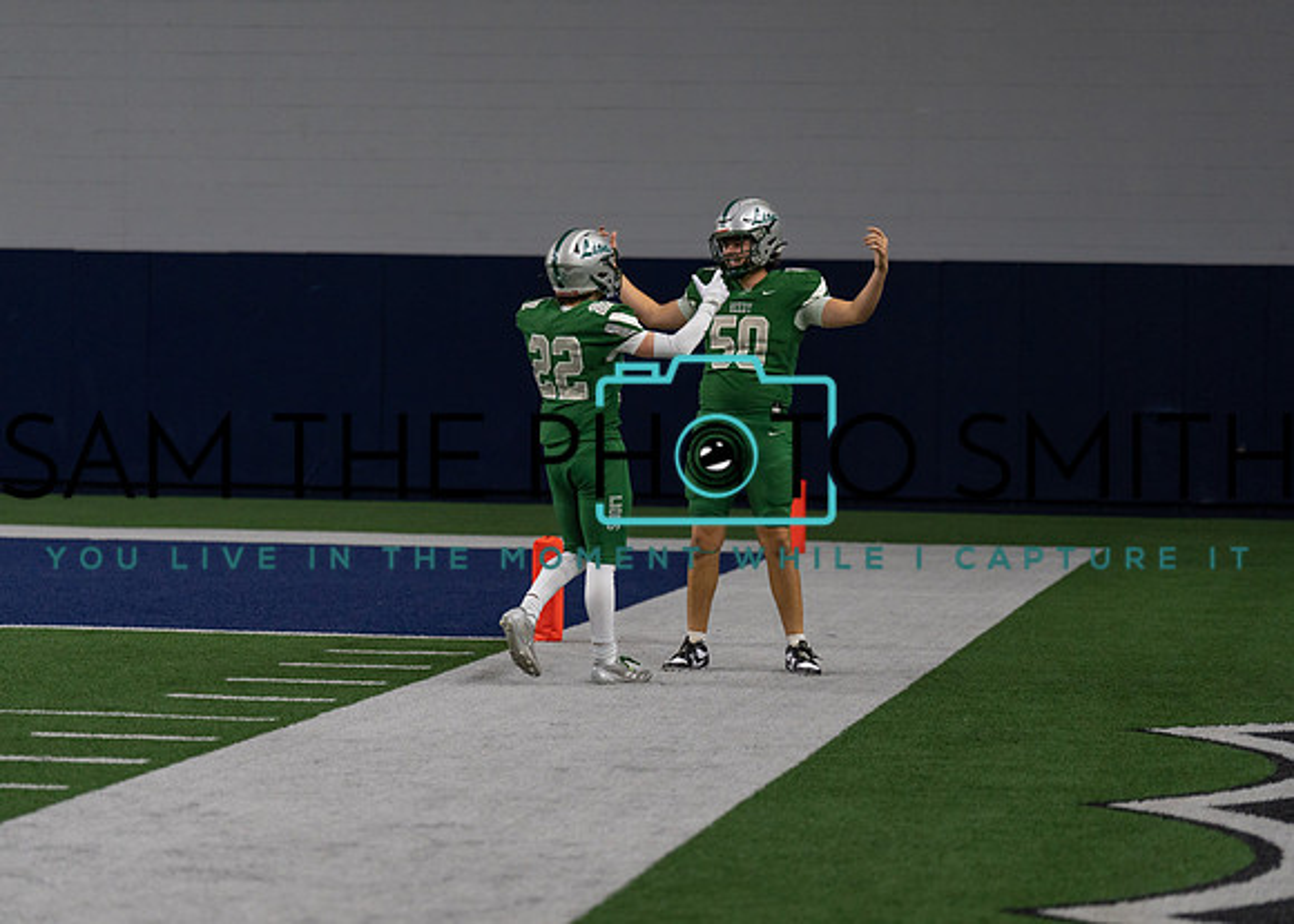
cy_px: 462
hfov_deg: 15.2
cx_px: 647
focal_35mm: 132
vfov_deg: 10.9
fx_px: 4851
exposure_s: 1/1250
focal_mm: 126
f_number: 2.8
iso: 1600
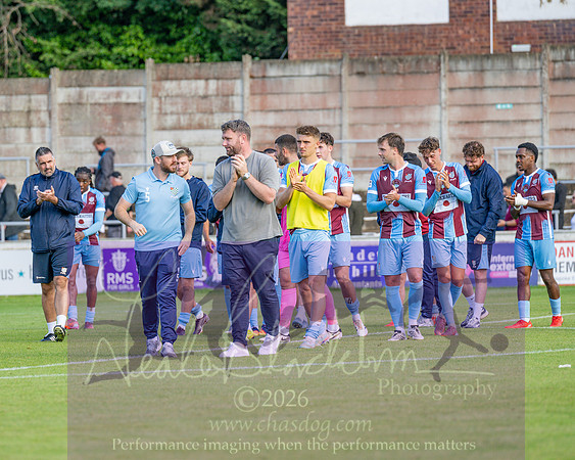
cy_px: 179
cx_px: 191
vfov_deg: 5.6
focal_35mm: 275
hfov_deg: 7.0
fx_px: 4684
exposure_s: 1/800
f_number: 4
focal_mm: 200
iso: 400
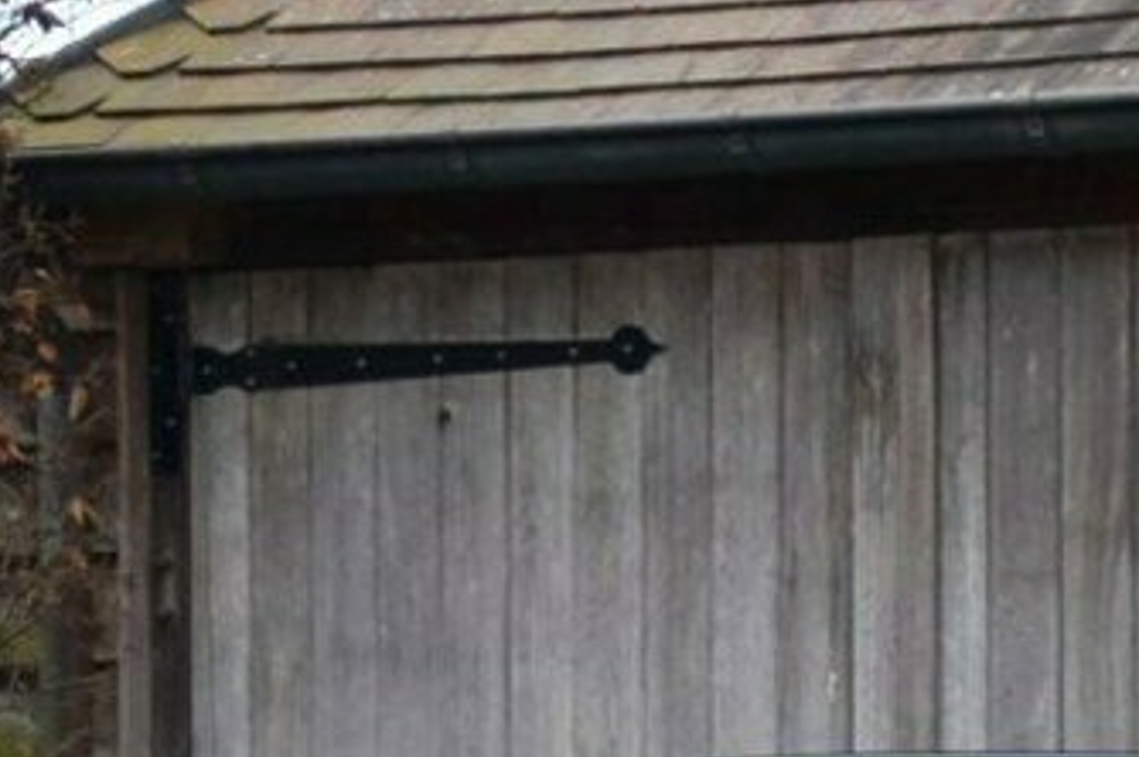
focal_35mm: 189
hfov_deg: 10.9
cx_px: 880
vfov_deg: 7.1
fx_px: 5967
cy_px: 1330
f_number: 4.2
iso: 200
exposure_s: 1/250
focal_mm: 35
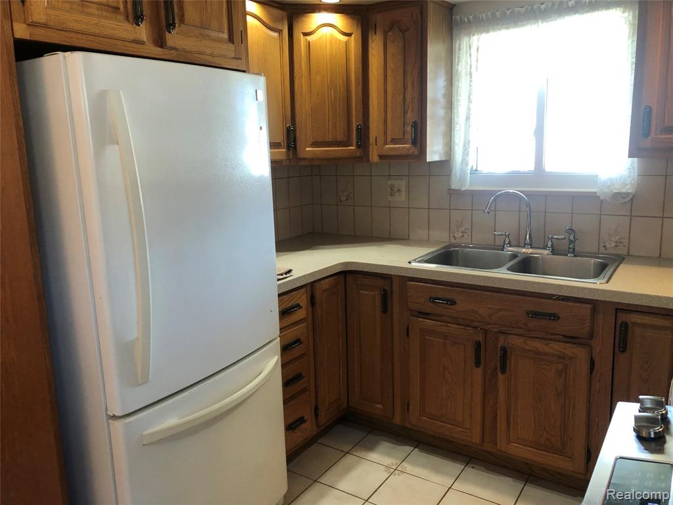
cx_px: 336
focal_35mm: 28
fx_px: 544
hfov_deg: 63.4
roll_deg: +1.3
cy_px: 252
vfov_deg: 49.7
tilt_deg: -11.0
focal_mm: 3.99
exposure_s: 1/20
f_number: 1.8
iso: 40
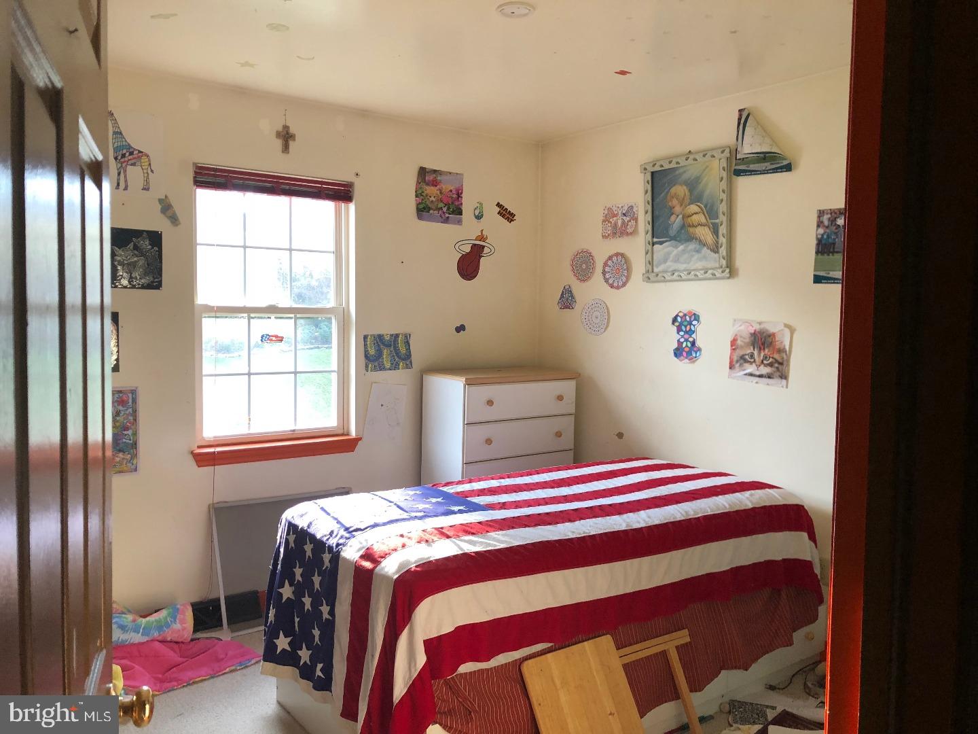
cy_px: 367
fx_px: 791
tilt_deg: -3.6
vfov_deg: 49.7
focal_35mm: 28
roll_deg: +0.9
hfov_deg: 63.4
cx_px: 489
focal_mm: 4
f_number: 1.8
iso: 32
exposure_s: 1/30
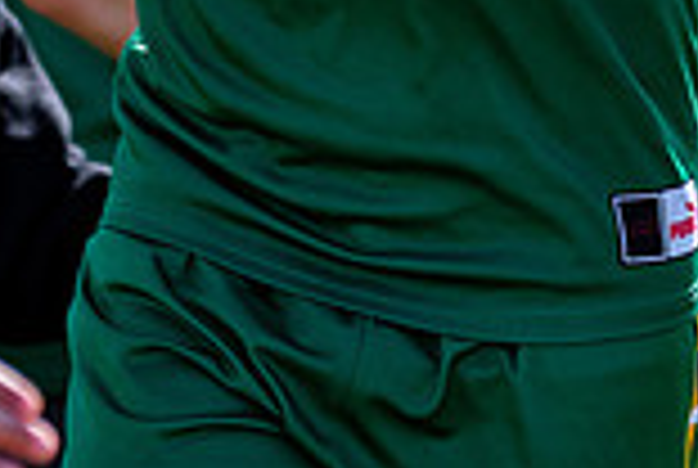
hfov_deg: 1.6
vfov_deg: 1.1
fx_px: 24263
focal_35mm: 1249
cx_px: 450
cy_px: -518
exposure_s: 1/3200
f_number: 2.8
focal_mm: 155
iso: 360
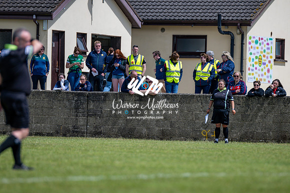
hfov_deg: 4.6
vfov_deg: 3.1
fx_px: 3623
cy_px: 96
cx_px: 145
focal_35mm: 450
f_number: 2.8
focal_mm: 300
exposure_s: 1/3200
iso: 125
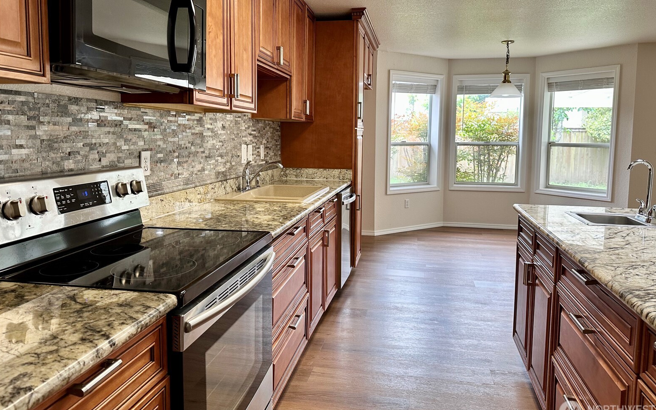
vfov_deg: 47.4
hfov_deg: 70.4
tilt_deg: -4.6
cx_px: 333
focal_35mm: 26
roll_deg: -1.0
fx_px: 465
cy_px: 177
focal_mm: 6.86
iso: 125
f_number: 1.78
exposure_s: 1/120
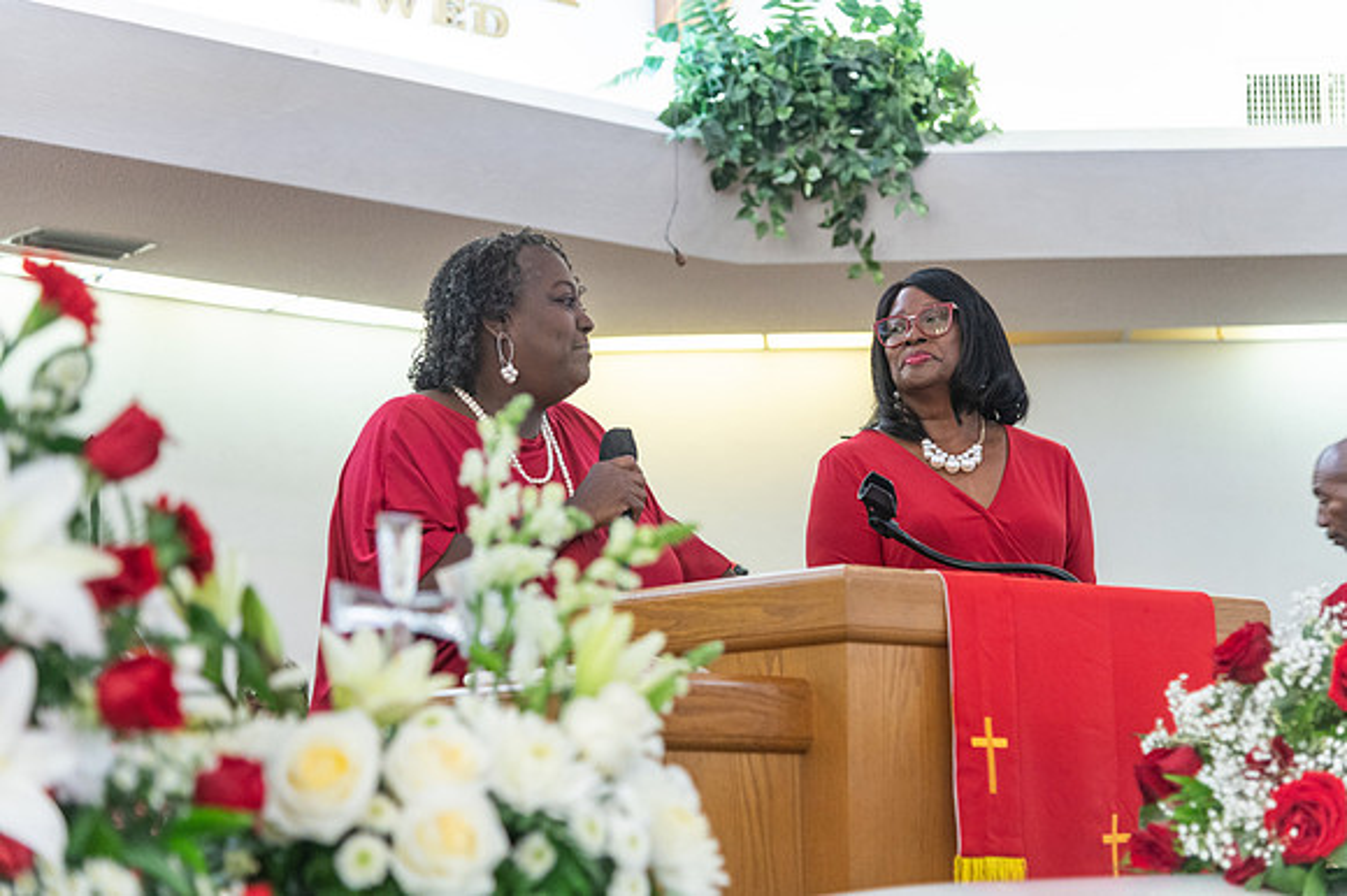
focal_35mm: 81
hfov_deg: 25.0
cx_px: 680
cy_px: 454
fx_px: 3040
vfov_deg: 16.8
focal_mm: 78
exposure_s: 1/100
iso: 1600
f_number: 4
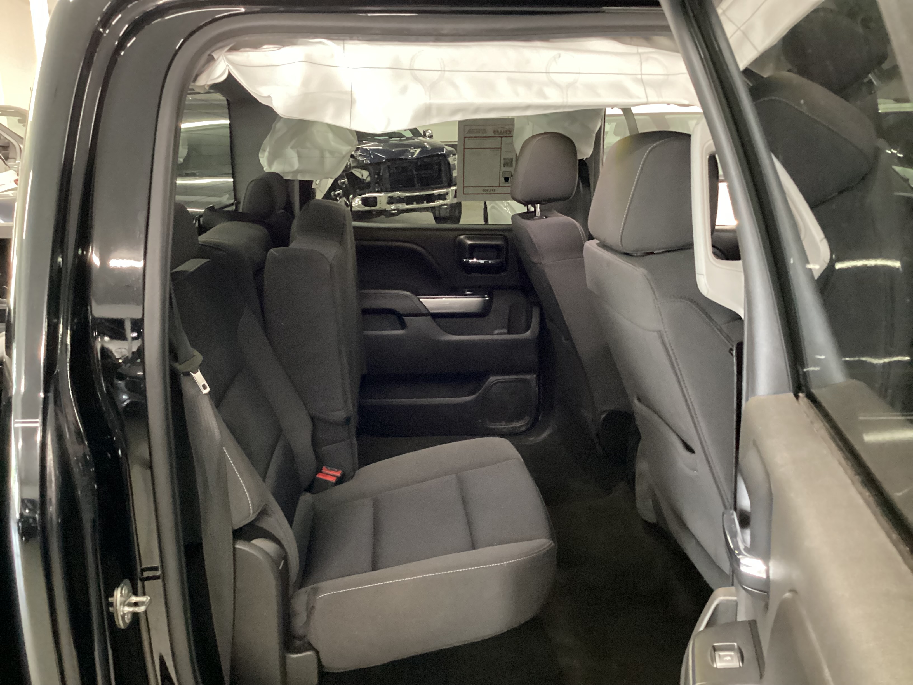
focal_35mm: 31
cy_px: 342
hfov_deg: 58.4
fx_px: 818
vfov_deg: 45.4
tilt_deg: -16.2
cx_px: 456
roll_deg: +1.5
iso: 640
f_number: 2.4
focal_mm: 3.3
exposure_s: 1/20
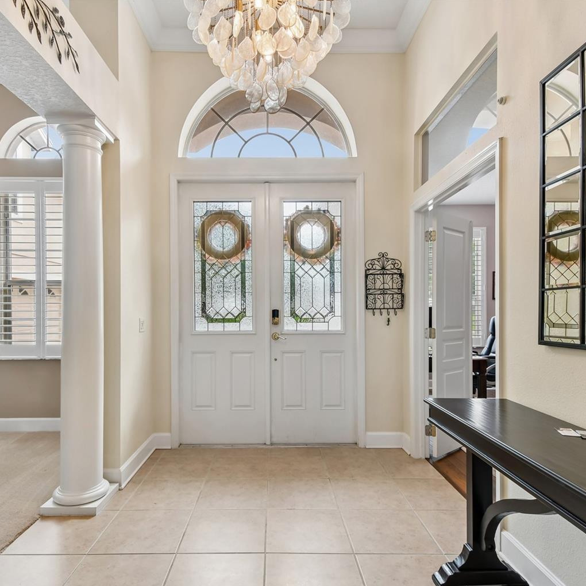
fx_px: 383
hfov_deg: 74.7
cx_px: 267
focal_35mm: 20
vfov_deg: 74.8
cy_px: 304
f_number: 8
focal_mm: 10
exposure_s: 1/30
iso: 100
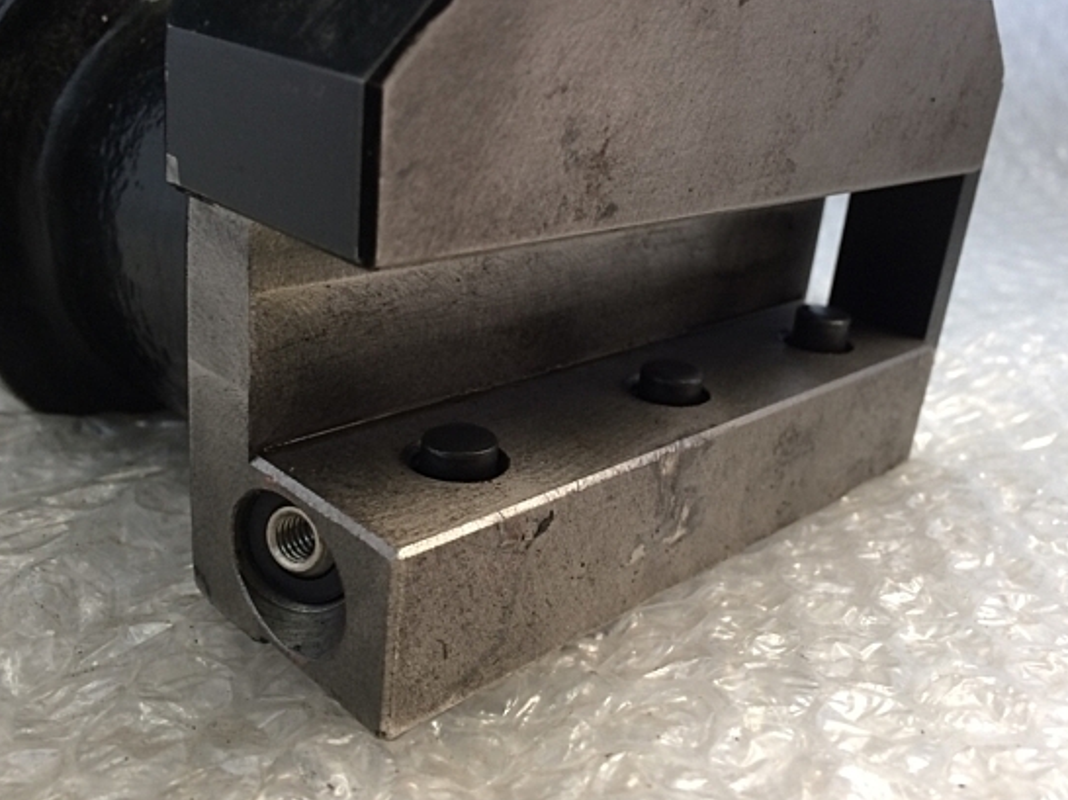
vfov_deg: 41.7
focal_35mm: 34
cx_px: 581
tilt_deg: -18.4
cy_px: 368
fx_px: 1049
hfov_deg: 53.9
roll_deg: +1.5
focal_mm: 4.15
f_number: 2.2
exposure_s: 1/40
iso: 32
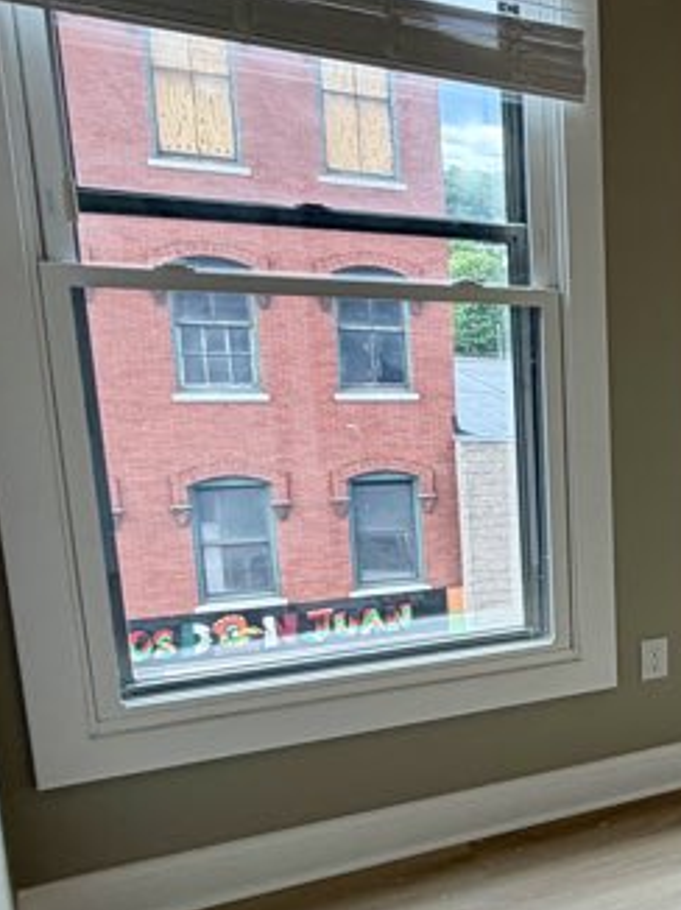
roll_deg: -4.2
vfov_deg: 43.7
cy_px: 539
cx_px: 1119
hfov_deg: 23.5
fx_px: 1129
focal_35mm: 43
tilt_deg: -11.3
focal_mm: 2.22
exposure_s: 1/120
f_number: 2.2
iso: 40
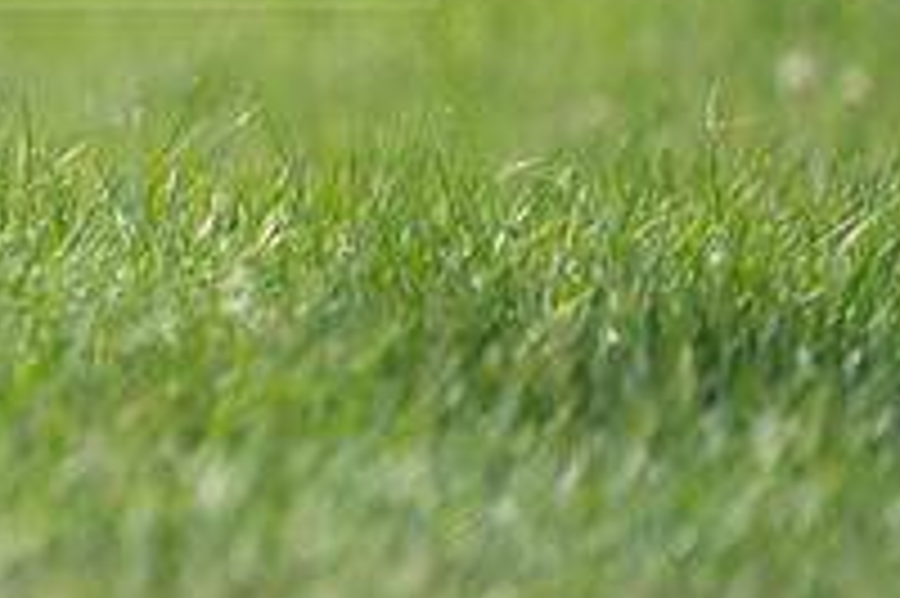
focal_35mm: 1740
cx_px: -302
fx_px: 43463
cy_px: -61
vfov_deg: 0.8
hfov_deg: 1.2
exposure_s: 1/4000
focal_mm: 600
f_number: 6.3
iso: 800
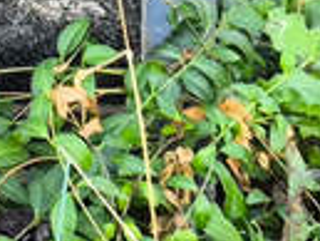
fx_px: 2868
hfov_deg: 6.3
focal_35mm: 310
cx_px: -252
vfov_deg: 4.7
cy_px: -263
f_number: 1.7
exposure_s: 1/99.8
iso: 100
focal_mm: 4.71
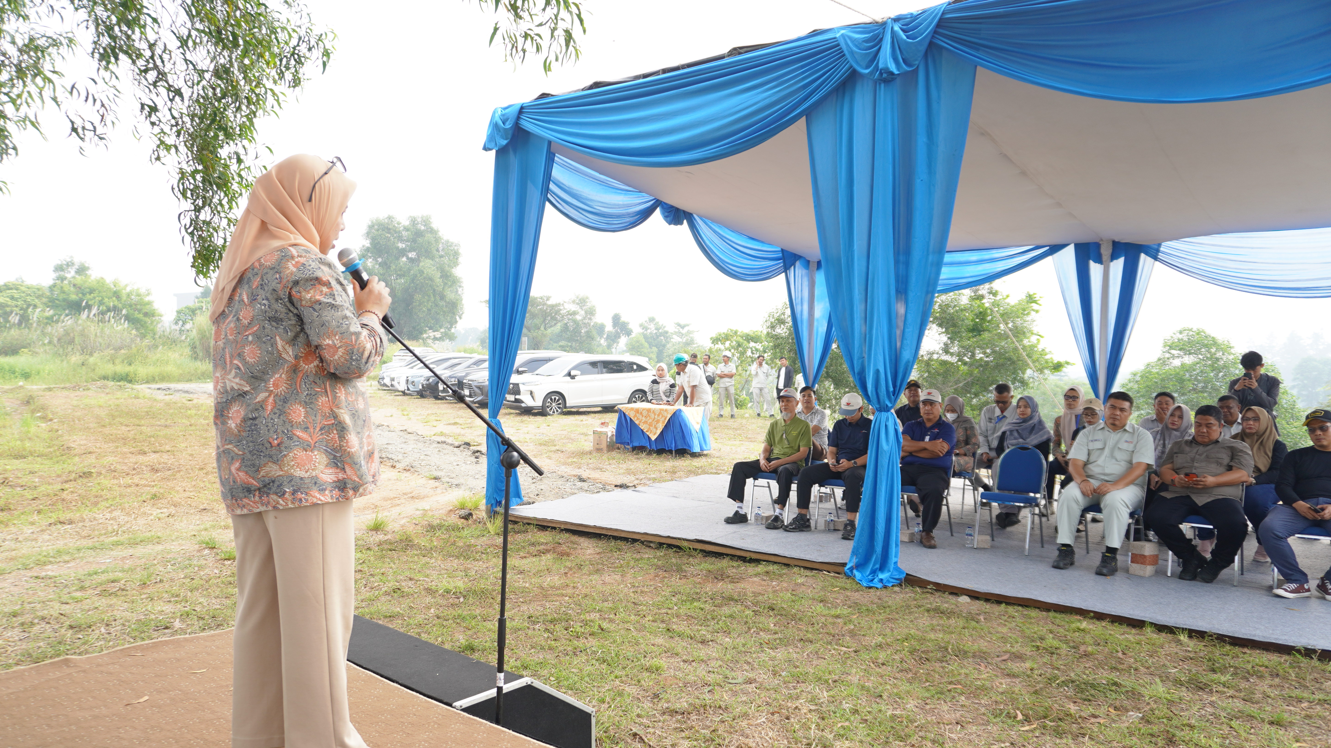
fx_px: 918
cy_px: 409
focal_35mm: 26
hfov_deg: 71.9
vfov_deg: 44.3
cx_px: 651
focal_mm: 16
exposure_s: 1/200
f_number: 3.5
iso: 100
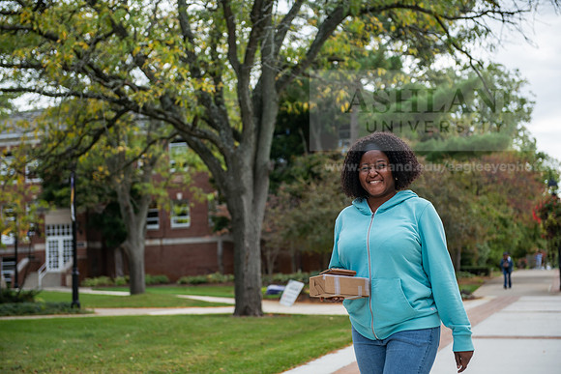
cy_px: 187
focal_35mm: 62
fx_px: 966
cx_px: 280
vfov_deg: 21.9
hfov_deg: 32.4
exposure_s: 1/320
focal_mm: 62
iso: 64
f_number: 3.5
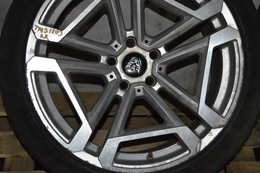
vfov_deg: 20.1
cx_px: 130
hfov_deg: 29.9
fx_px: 487
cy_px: 86
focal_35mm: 68
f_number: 5.3
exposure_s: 1/60
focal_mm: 45
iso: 3200
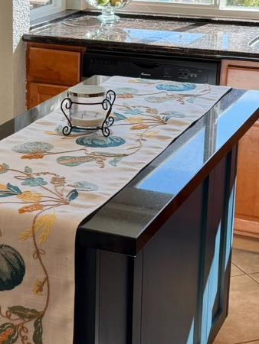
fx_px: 797
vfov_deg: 24.3
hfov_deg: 18.1
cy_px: 121
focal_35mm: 80
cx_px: 22
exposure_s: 1/286
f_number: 1.78
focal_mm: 6.76
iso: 100
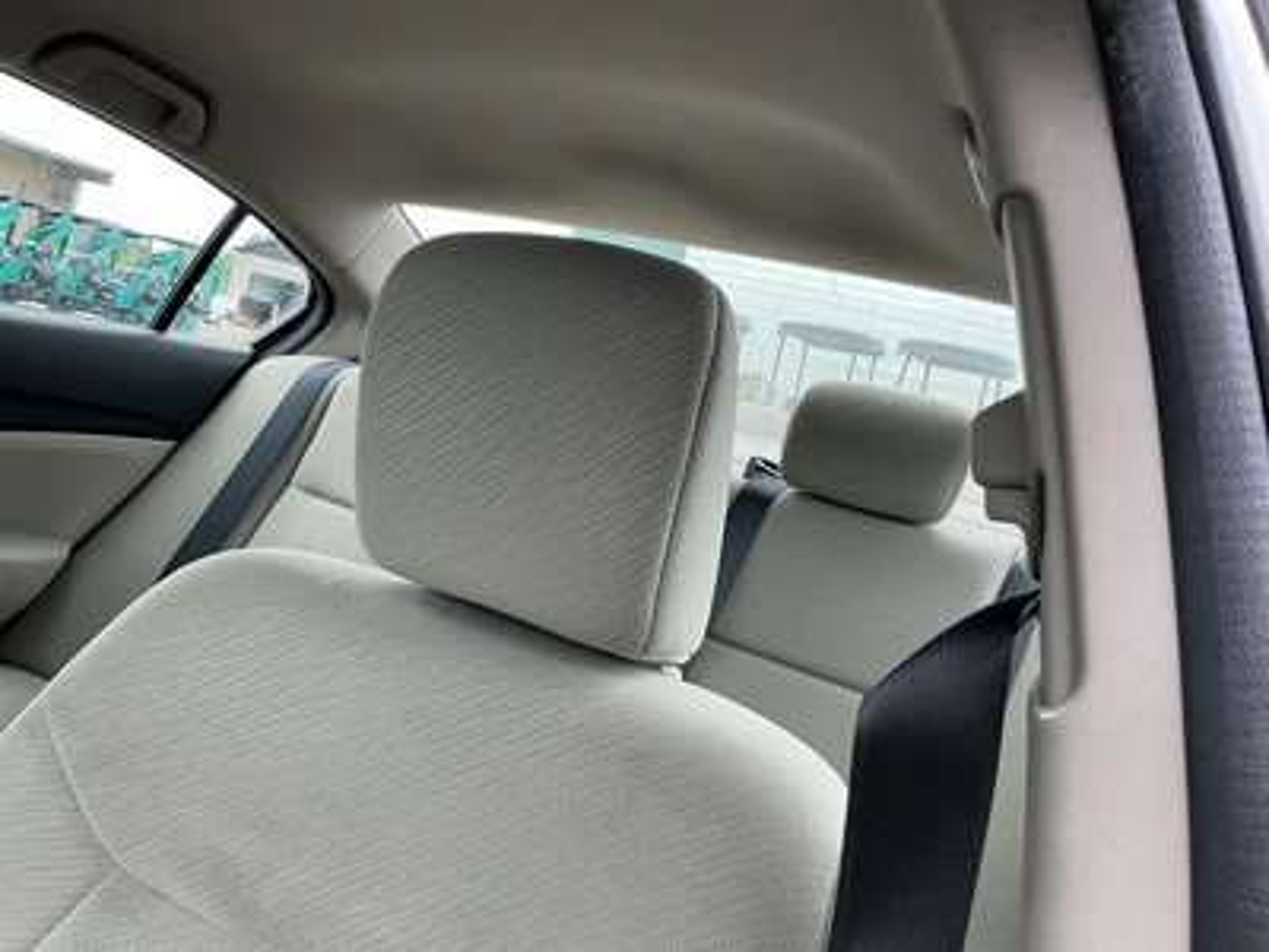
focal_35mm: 28
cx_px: 634
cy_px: 476
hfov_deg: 63.4
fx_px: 1026
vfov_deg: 49.7
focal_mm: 3
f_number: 1.8
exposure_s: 1/122
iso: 20
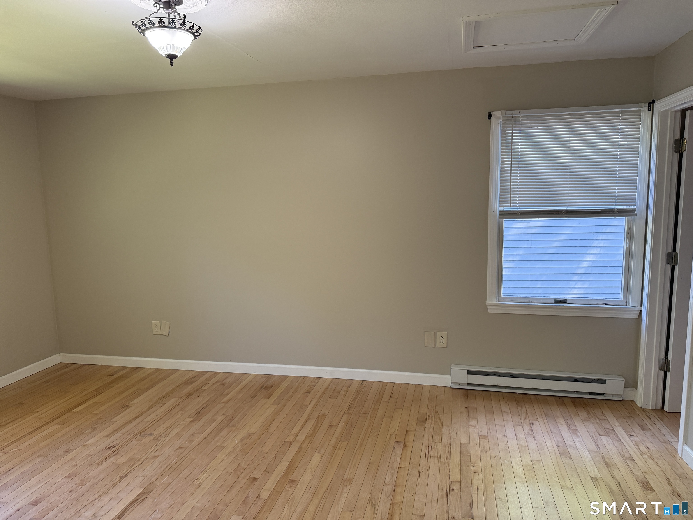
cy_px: 260
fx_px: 480
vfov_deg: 56.8
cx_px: 346
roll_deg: +1.5
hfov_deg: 71.6
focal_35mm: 24
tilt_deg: -8.0
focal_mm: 6.76
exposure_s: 1/120
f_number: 1.78
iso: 200
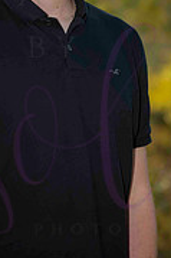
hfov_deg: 5.2
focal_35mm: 264
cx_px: 72
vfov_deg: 7.8
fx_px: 1885
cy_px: 45
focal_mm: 105
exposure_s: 1/640
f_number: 5
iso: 800
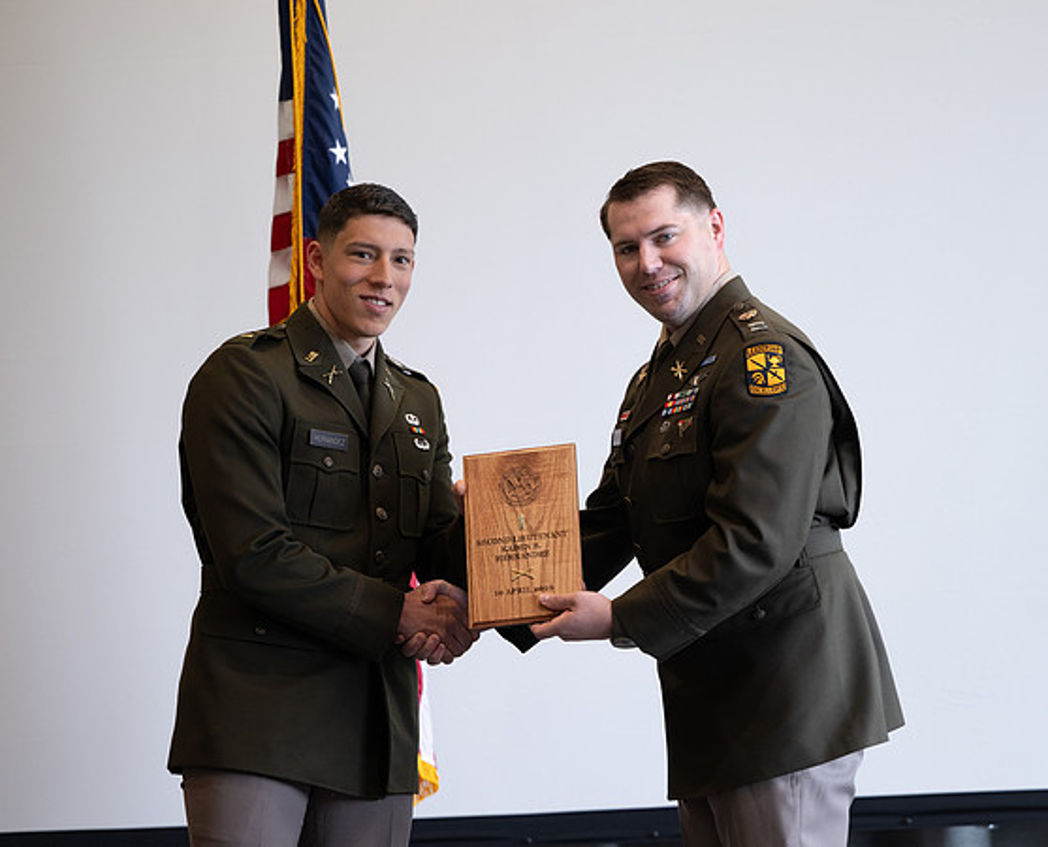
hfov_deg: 14.6
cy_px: 399
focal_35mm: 132
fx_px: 4098
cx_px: 670
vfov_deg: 11.8
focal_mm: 110
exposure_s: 1/200
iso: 500
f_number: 2.8
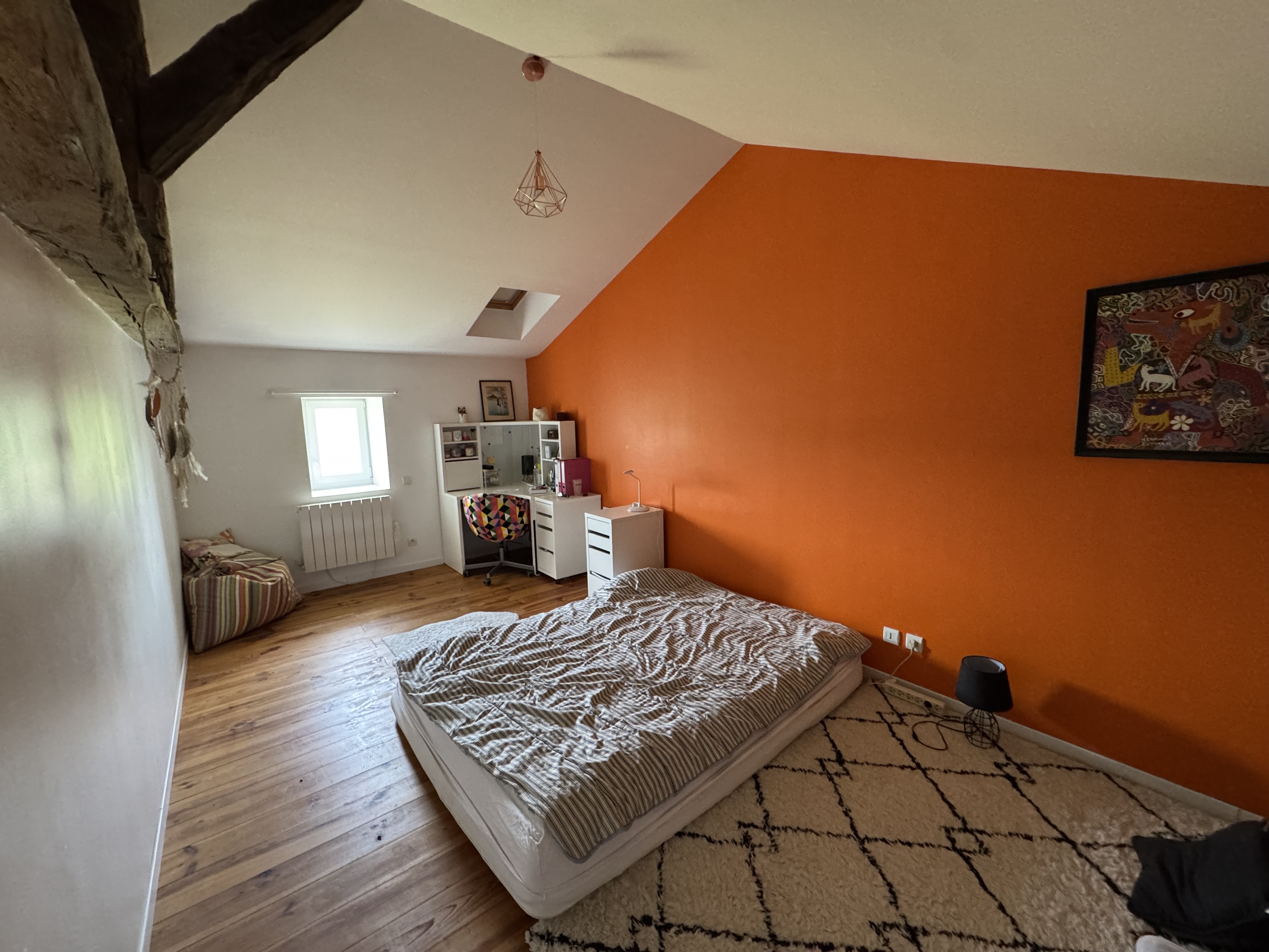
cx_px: 634
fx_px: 513
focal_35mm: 14
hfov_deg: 102.1
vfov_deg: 85.7
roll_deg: +1.9
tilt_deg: -7.1
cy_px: 476
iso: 800
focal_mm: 2.22
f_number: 2.2
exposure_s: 1/60
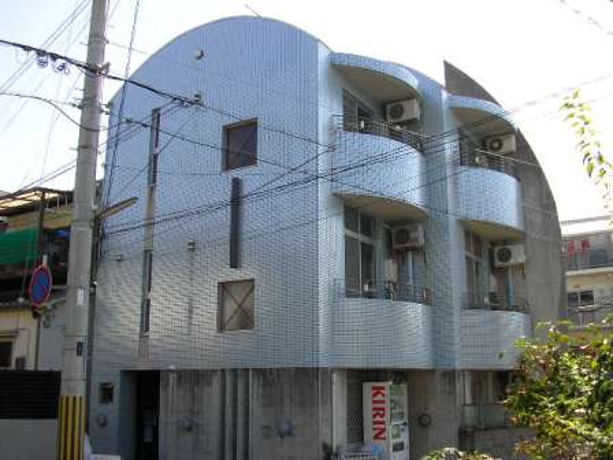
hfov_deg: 49.0
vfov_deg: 37.7
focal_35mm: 38
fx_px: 673
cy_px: 230
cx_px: 306
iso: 50
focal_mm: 5.8
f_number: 4.1
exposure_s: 1/216
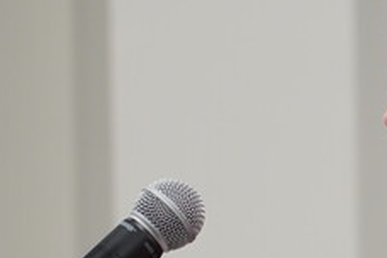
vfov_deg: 2.9
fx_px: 5074
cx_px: 558
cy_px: 301
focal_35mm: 472
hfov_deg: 4.3
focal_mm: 105
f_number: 4
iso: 1250
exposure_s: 1/160
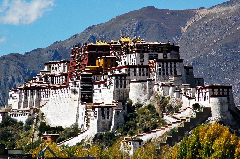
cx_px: 120
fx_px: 1798
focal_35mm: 270
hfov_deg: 7.6
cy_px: 80
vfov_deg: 5.1
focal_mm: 180
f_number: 10
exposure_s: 1/500
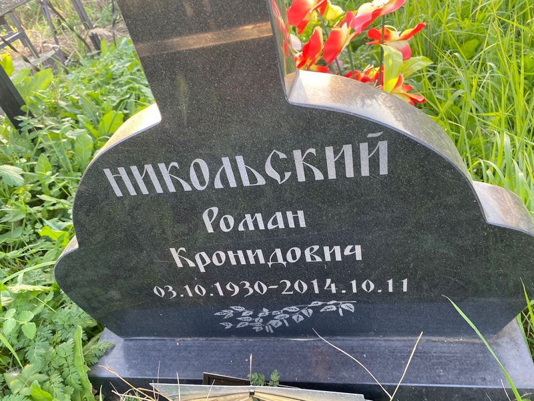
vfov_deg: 53.1
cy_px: 200
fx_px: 401
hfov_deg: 67.3
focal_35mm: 26
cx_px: 267
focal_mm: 4.25
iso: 80
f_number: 1.8
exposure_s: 1/122
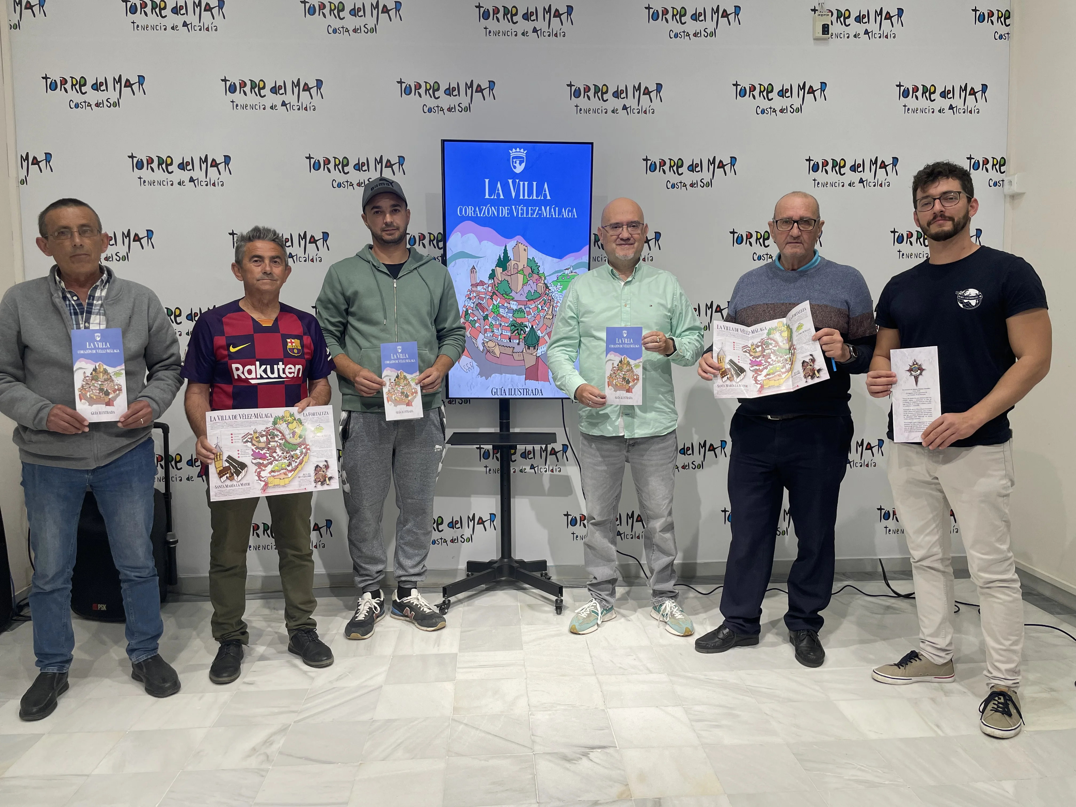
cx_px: 538
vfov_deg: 53.1
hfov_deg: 67.3
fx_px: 808
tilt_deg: -4.9
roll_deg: +0.9
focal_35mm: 26
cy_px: 404
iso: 64
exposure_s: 1/100
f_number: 1.6
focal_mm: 4.2
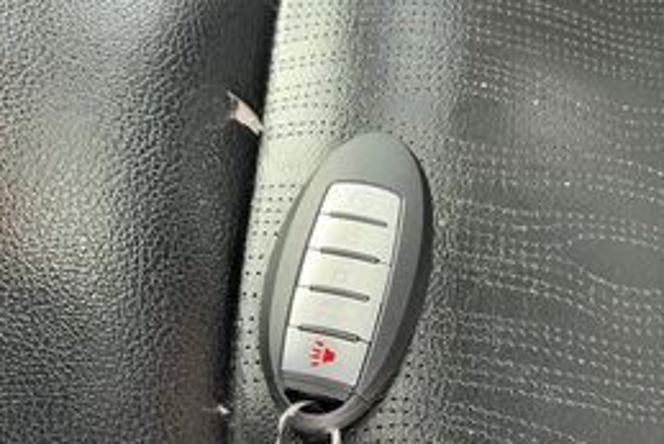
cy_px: 362
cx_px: 326
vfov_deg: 29.2
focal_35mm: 45
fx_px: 830
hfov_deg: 43.6
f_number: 1.8
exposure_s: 1/60
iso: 80
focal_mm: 3
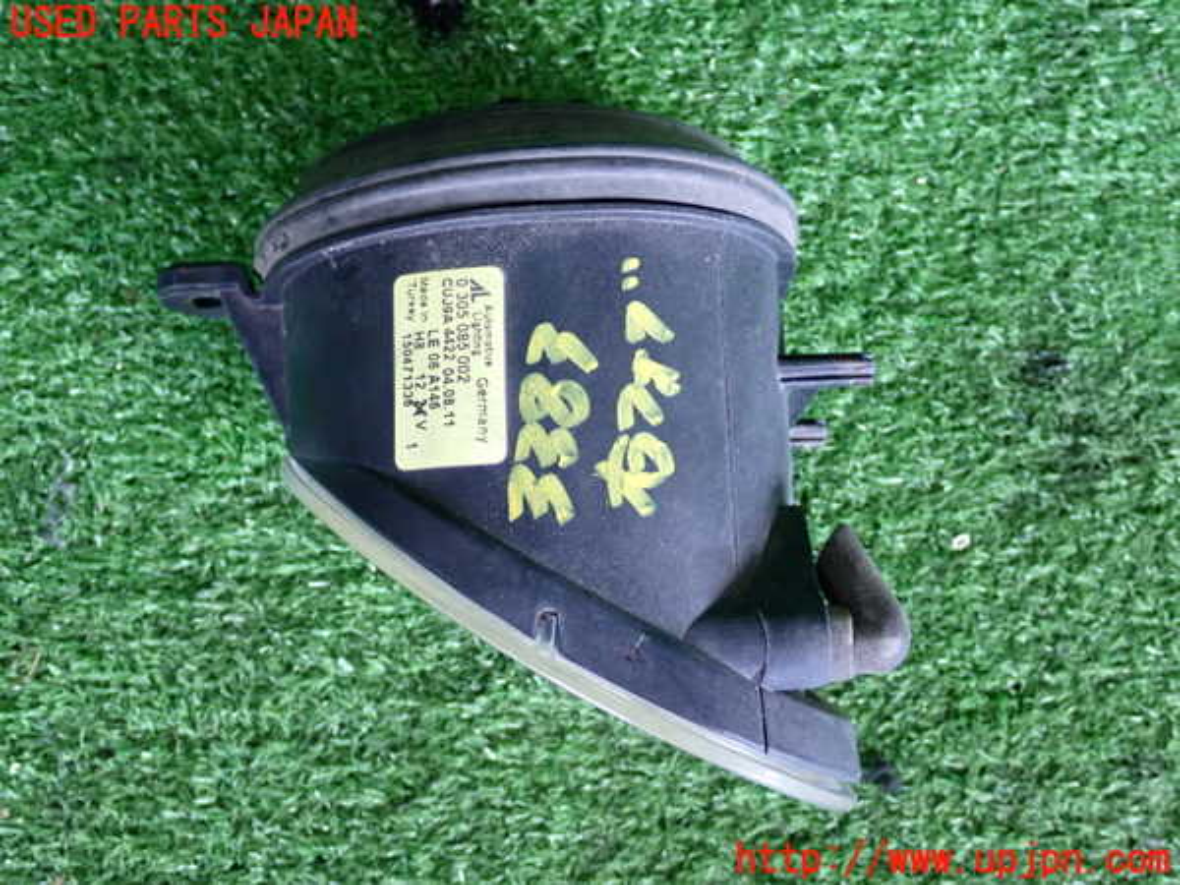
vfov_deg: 29.1
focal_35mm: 50
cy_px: 442
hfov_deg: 38.2
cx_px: 590
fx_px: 1704
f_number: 3.2
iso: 800
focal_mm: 9.01
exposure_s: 1/40
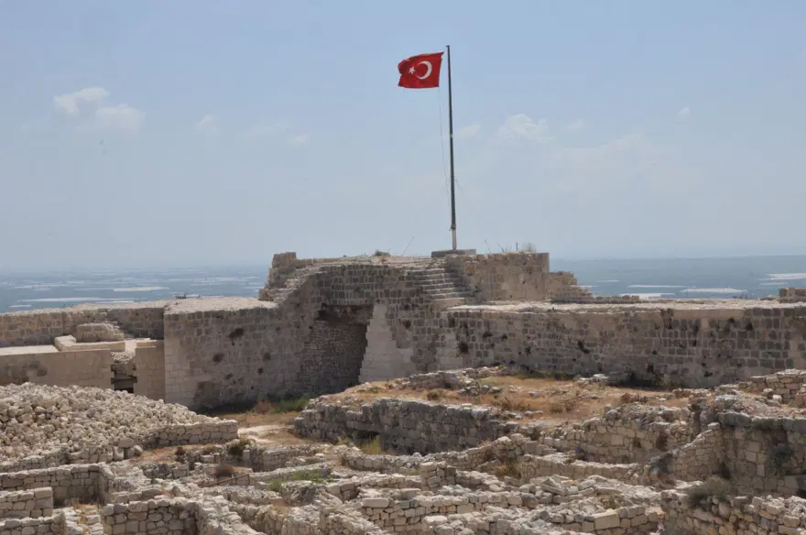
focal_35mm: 63
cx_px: 403
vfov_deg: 21.5
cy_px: 268
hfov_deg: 31.9
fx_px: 1408
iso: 720
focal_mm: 42
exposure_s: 1/640
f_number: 22
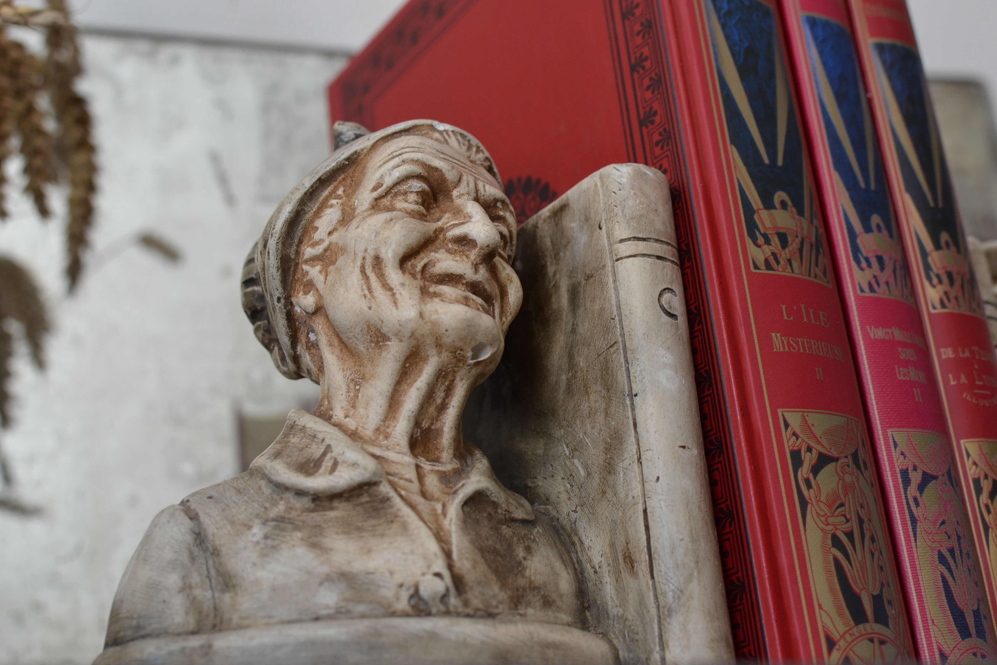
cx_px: 498
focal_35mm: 52
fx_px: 1454
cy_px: 332
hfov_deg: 37.9
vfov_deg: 25.8
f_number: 5
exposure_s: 1/100
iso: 400
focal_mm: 35
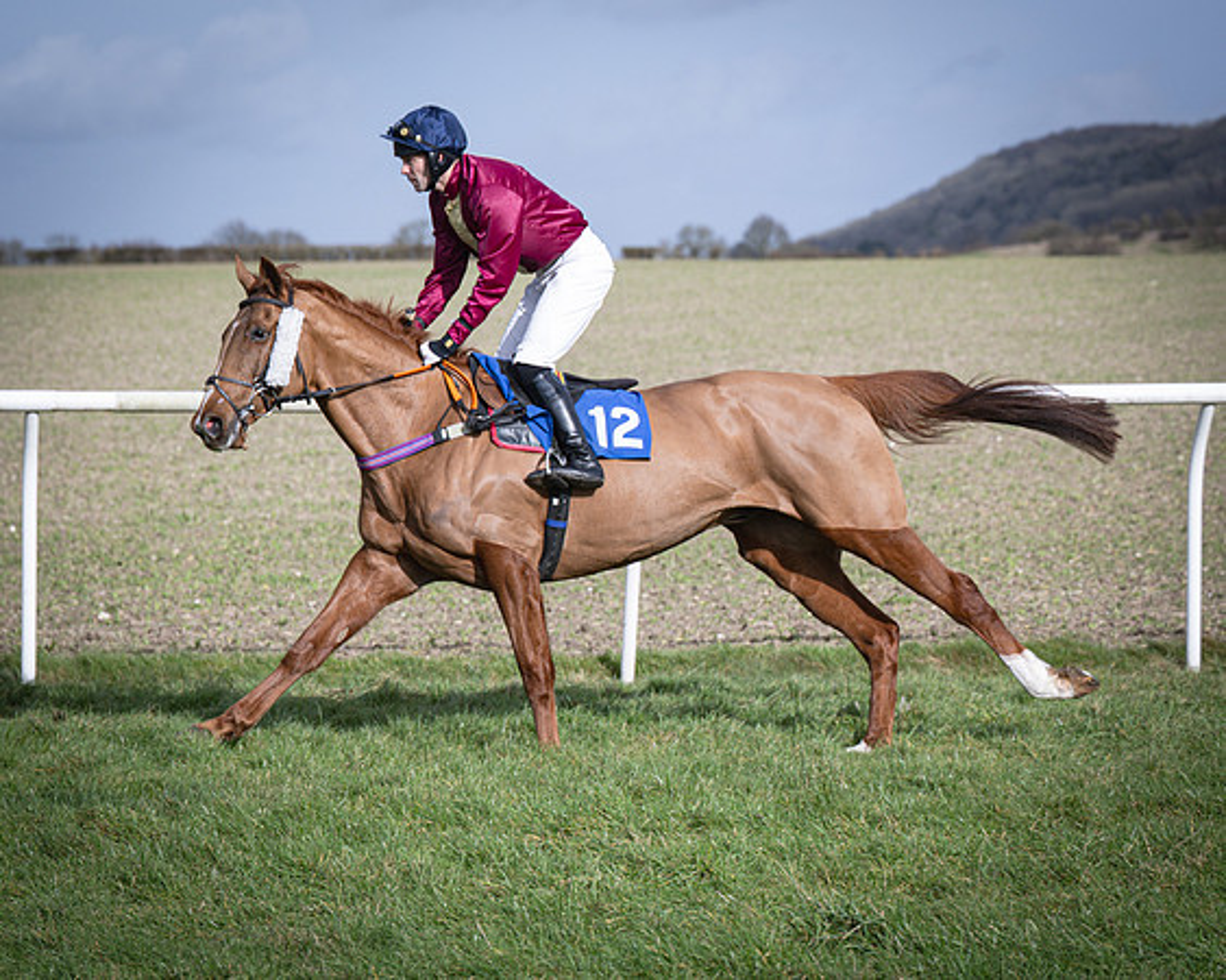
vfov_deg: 10.3
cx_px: 538
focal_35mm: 149
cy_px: 614
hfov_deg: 12.9
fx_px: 5411
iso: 200
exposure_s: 1/2000
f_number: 4
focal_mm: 89
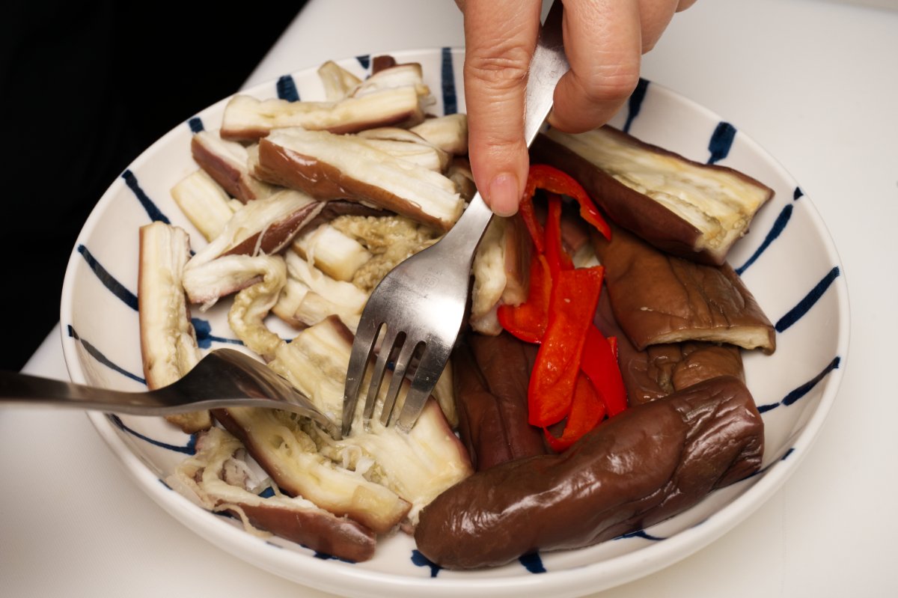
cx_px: 449
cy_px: 299
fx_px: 1321
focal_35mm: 53
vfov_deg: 25.5
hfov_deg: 37.5
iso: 1600
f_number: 10
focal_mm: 53
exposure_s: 1/1600
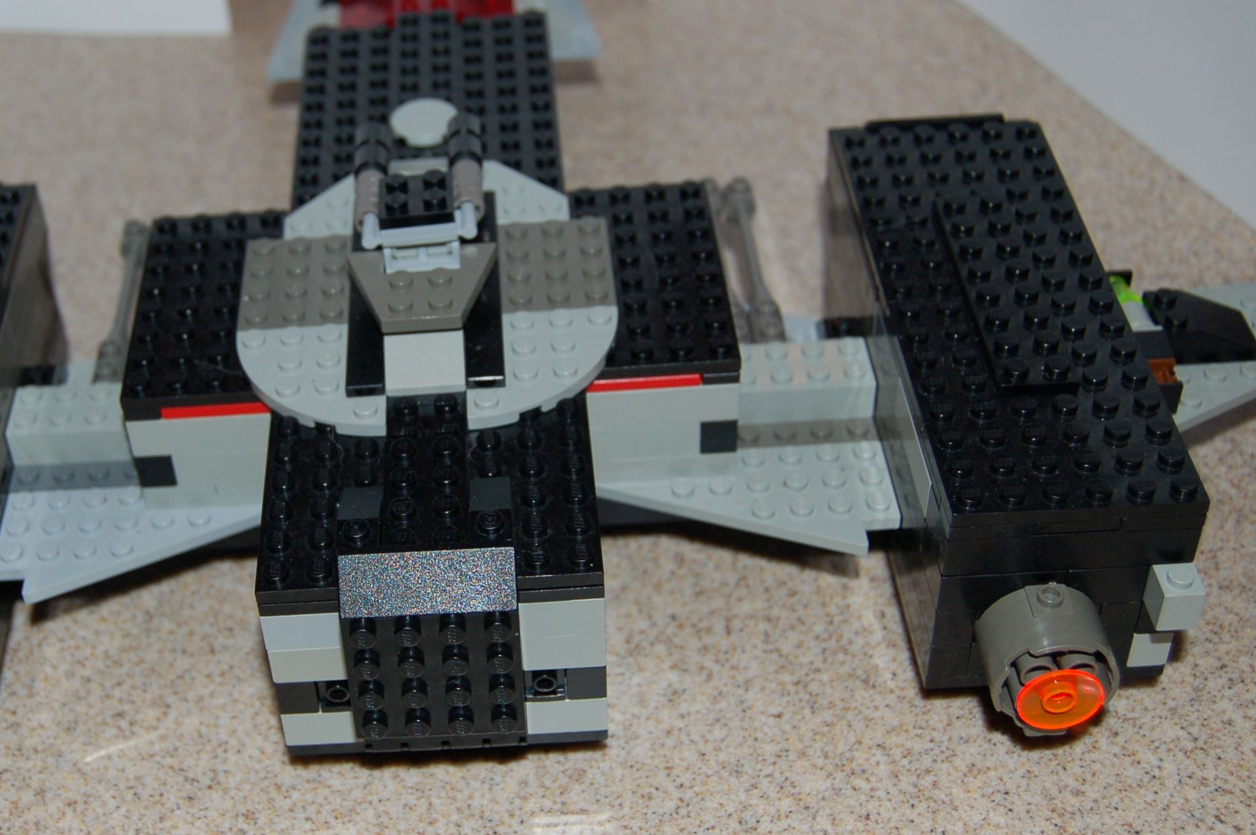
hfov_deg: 37.2
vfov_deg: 25.4
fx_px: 1847
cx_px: 424
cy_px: 365
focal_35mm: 53
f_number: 4
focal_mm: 24
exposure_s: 1/60
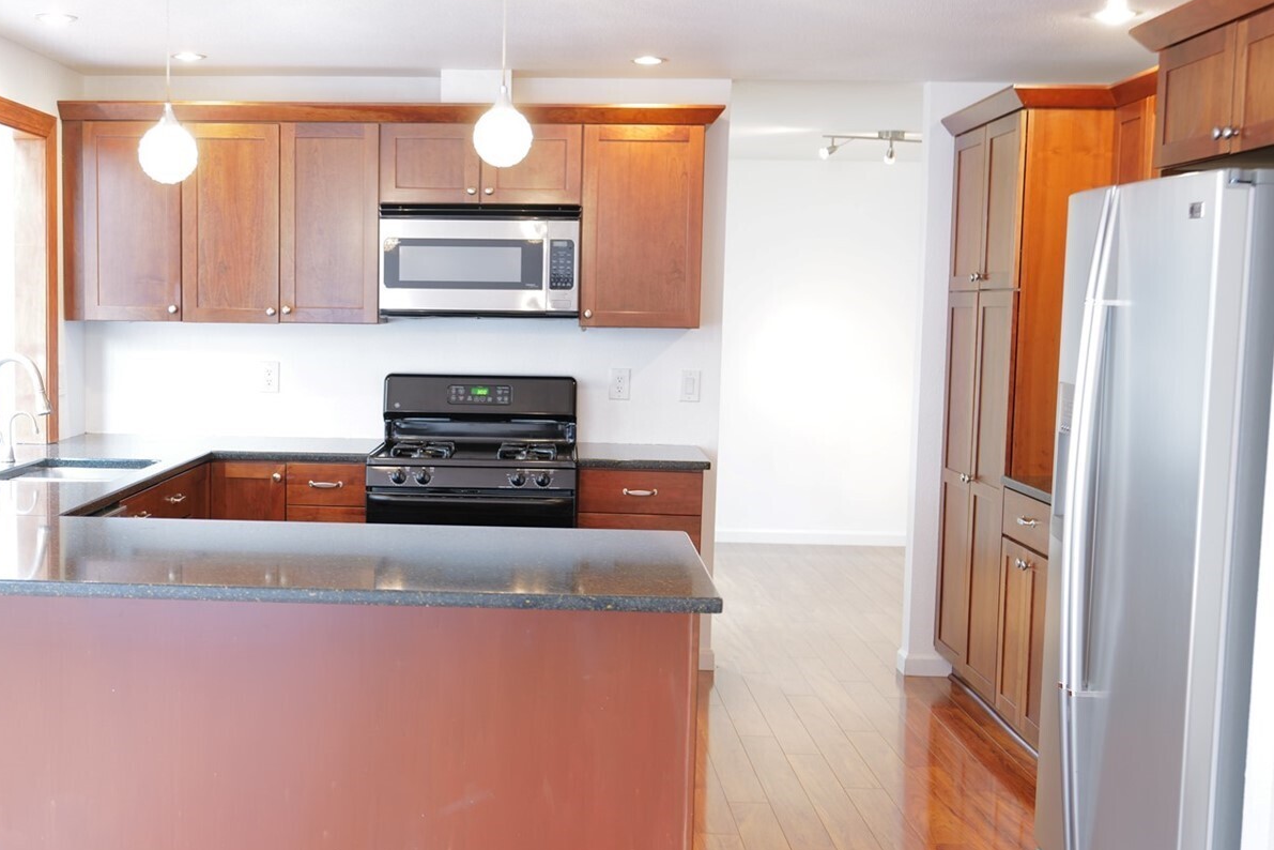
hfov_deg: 41.6
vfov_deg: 28.6
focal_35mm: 47
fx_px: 1663
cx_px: 487
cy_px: 468
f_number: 3.5
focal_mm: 35
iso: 100
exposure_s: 1/3.33
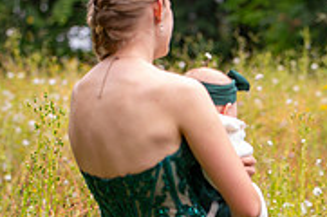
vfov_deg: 5.2
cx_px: 356
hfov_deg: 7.8
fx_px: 2385
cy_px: 188
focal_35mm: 263
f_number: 2.8
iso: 50
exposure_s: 1/125
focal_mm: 80
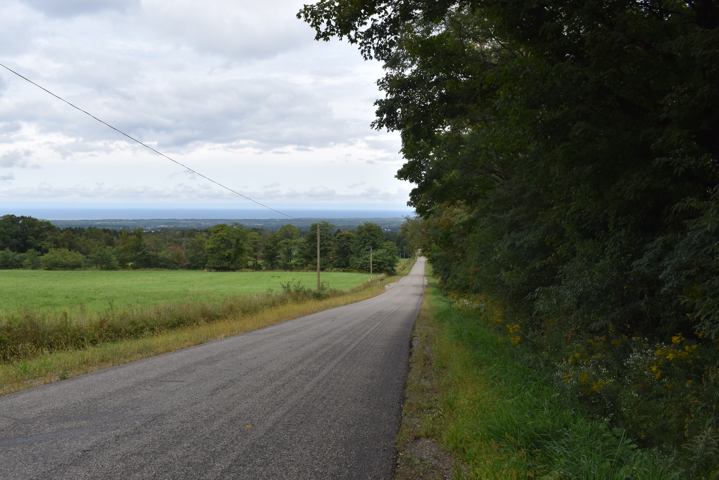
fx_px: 629
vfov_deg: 41.7
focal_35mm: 32
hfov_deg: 59.5
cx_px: 360
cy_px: 240
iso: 200
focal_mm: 21
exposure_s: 1/320
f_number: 9
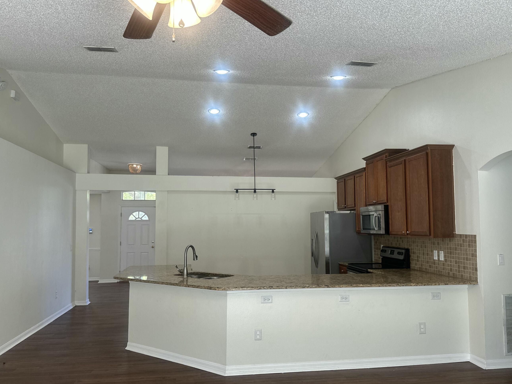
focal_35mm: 28
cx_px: 254
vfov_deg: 49.7
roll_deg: -0.3
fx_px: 414
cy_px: 198
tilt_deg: +4.6
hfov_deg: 63.4
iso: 100
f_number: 1.78
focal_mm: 6.86
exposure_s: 1/120
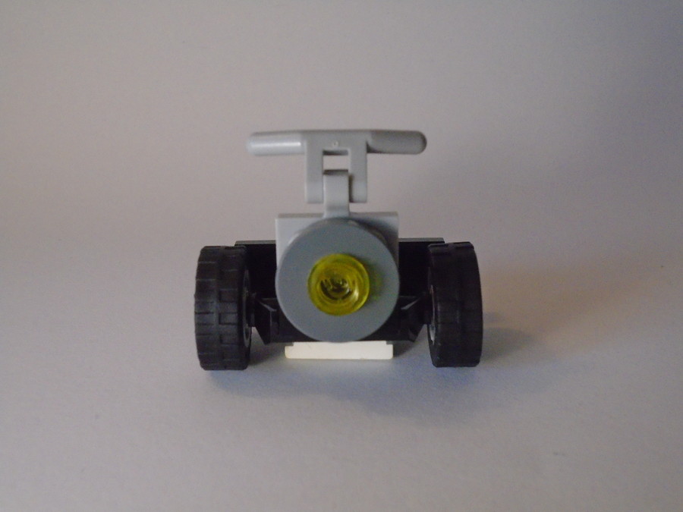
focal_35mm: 49
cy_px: 256
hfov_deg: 38.9
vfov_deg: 29.7
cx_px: 342
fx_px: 967
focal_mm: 8.7
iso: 800
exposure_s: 1/40
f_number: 4.5
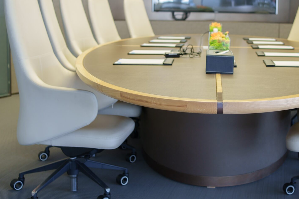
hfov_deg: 31.5
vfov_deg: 21.5
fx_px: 523
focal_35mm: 63
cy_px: 67
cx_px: 210
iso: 125
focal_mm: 35
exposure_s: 1/40
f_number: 3.2
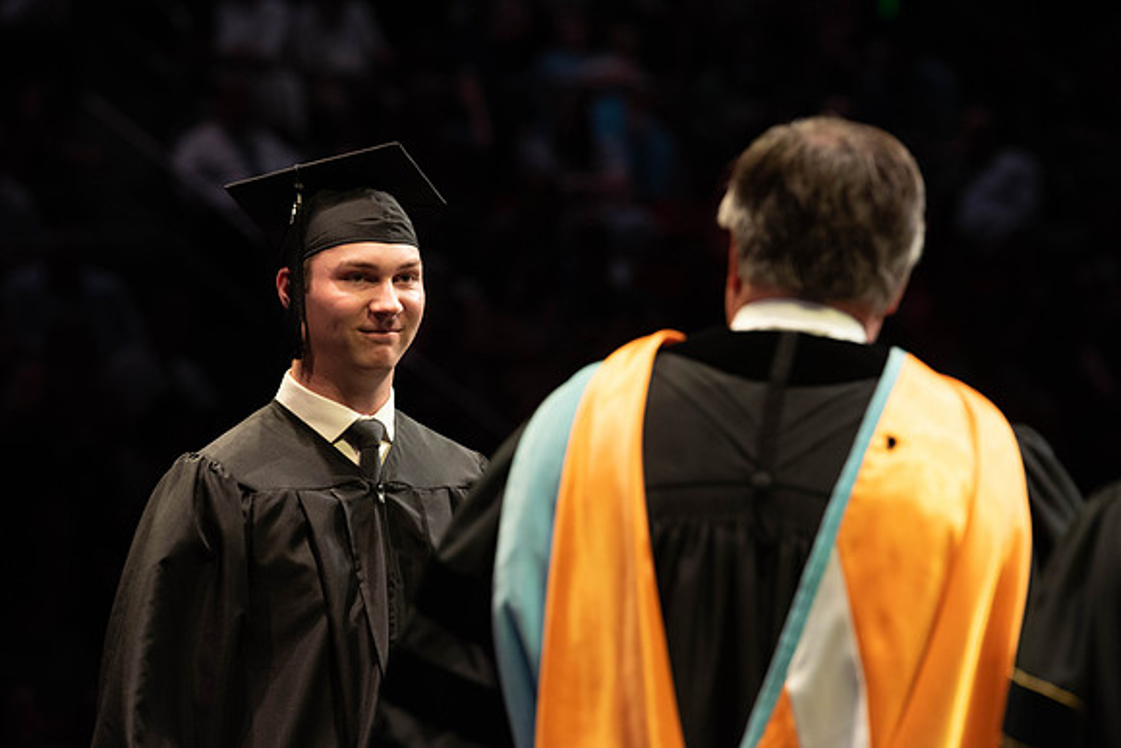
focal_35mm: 202
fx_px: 6285
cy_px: 340
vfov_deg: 6.8
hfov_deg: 10.2
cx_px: 510
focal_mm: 185
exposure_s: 1/320
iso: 1600
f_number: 4.5
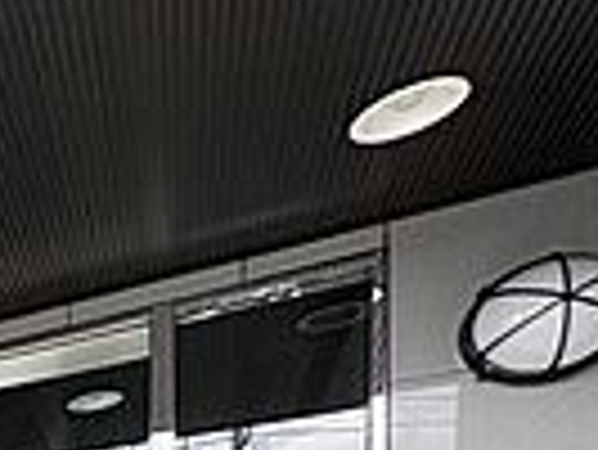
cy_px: 720
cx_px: -369
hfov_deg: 25.5
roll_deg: +0.8
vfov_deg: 23.2
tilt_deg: +0.0
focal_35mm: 47
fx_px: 813
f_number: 2.2
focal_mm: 2.22
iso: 50
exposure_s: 1/244
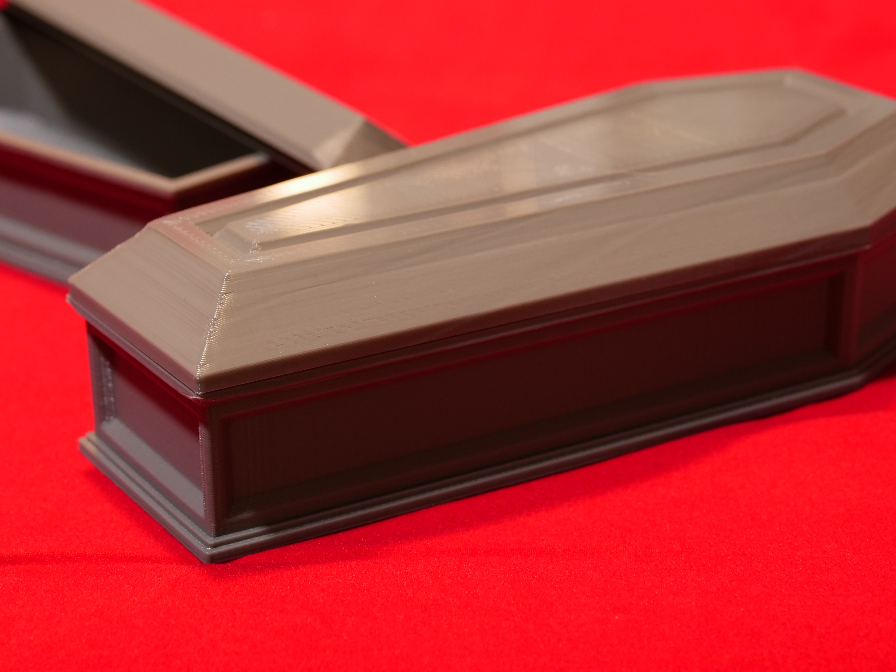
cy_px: 216
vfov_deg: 21.5
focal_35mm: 68
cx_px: 365
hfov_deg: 28.5
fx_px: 1760
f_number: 4.5
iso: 400
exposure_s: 1/4
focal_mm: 25
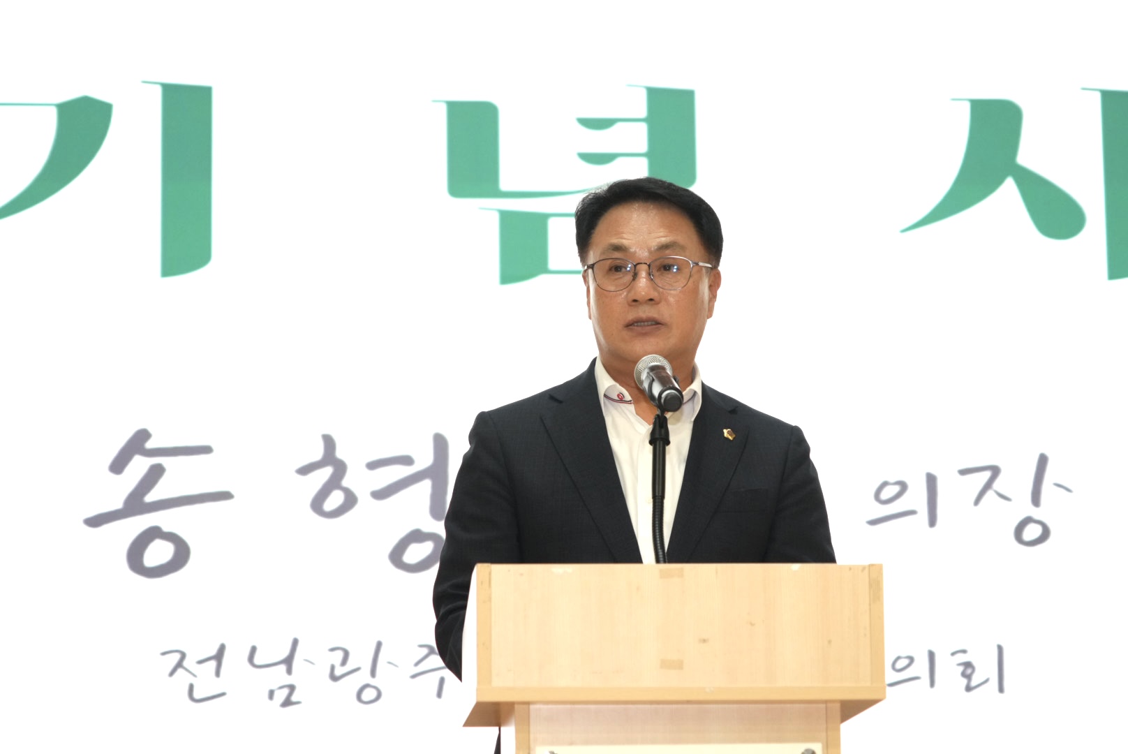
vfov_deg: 11.4
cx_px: 564
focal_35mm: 120
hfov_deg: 17.1
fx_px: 3763
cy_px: 377
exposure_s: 1/100
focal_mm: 120
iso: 2500
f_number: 6.3
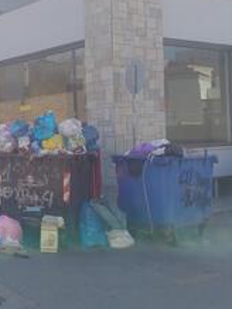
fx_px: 491
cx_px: 33
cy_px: 130
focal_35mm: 55
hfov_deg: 25.9
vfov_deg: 34.8
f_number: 1.7
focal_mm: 5.31
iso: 50
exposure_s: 1/1063
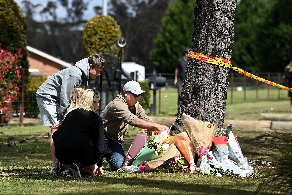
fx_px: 1622
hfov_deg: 10.3
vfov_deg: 6.9
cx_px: 146
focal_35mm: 200
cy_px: 98
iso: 400
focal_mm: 200
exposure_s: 1/2500
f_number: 5
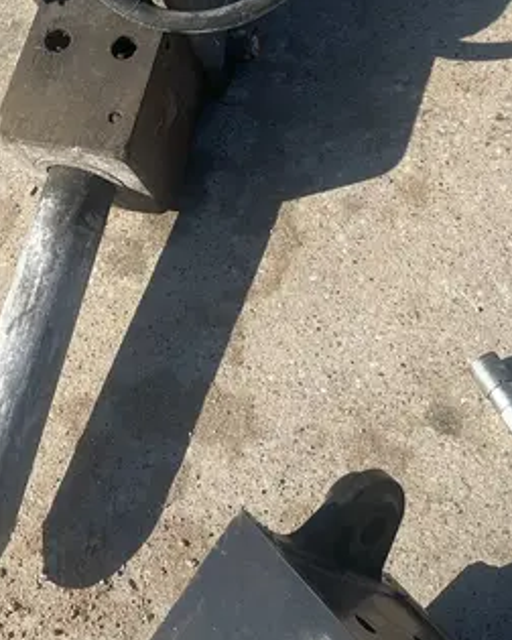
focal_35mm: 59
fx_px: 1118
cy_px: -62
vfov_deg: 29.0
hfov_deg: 25.6
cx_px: 161
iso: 50
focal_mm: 5.1
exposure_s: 1/3745
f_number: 1.6
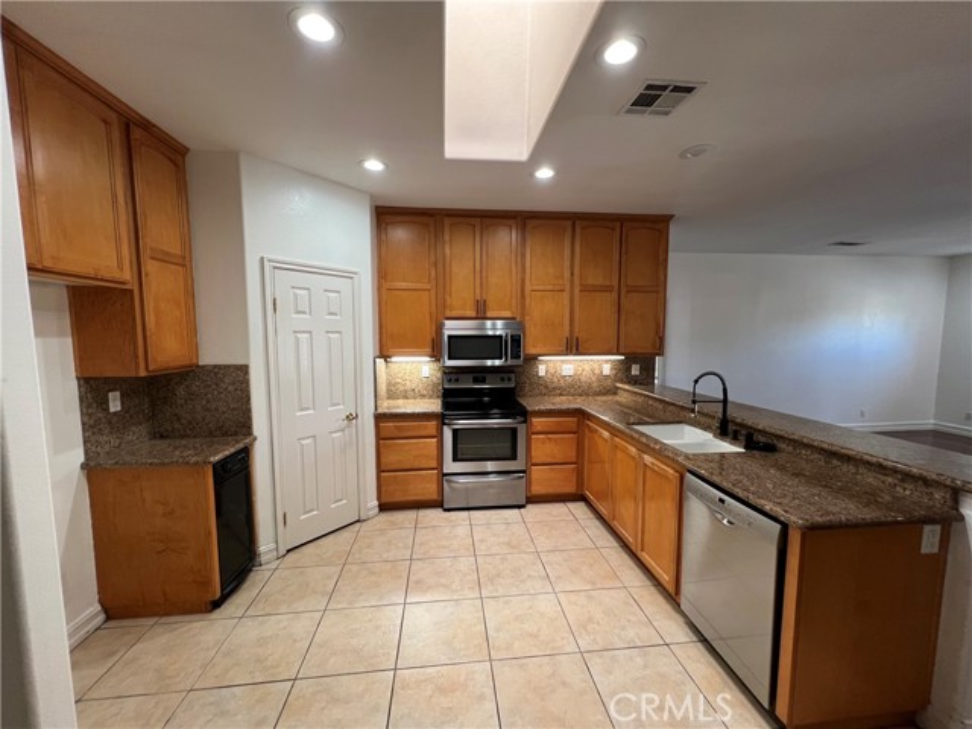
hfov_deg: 106.2
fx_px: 365
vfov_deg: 89.9
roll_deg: +0.4
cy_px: 364
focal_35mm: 13
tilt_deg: -4.9
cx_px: 486
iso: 160
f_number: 1.8
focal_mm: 1.57
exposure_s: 1/60
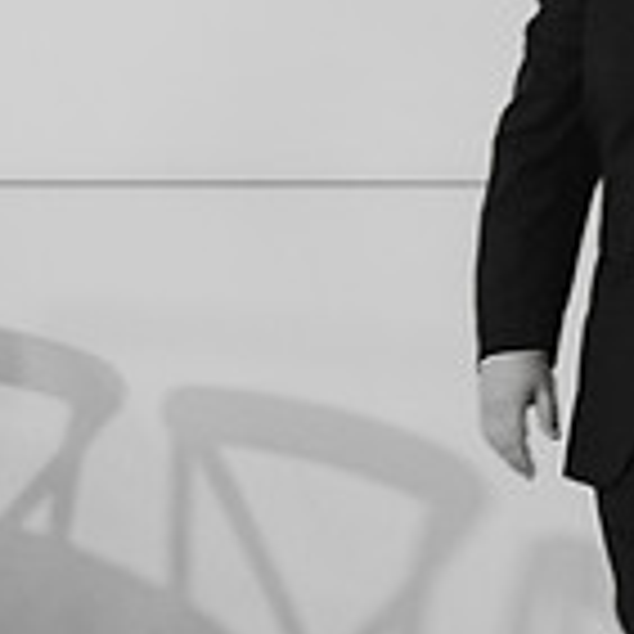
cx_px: 1147
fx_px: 4745
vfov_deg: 7.6
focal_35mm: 229
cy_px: -77
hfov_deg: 7.4
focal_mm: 58
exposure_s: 1/50
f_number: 2.8
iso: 1250
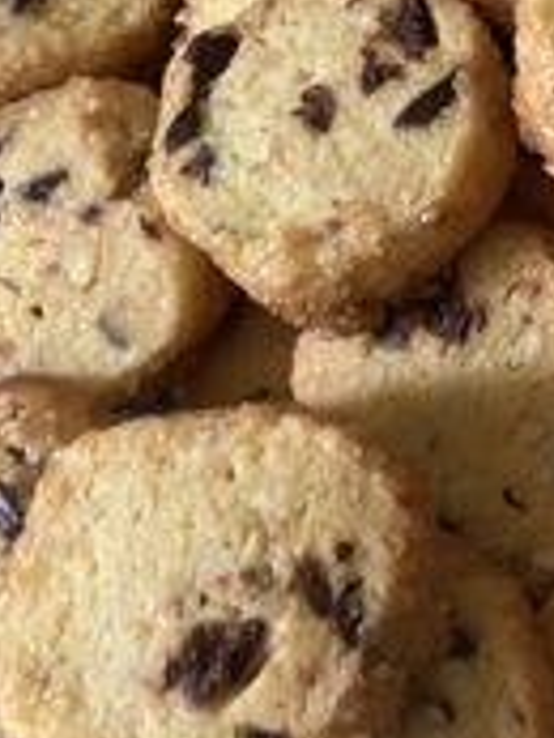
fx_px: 2131
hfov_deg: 13.7
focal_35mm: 100
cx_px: 901
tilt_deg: -59.0
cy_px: 68
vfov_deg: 19.3
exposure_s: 1/48
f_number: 1.8
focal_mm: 4.25
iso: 500
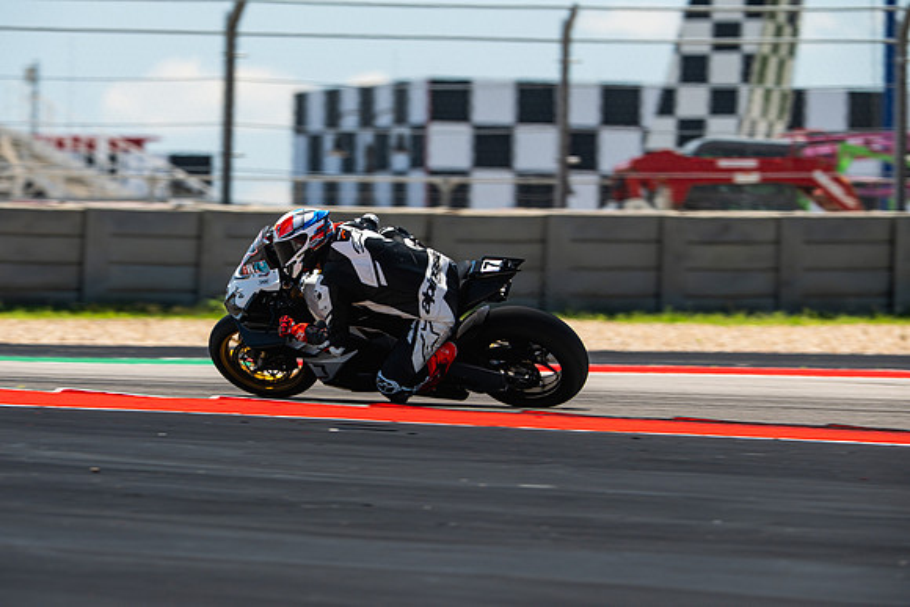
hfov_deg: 4.9
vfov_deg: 3.3
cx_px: 455
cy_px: 304
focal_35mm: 420
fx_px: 10619
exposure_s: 1/400
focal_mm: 280
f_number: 4.5
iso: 160
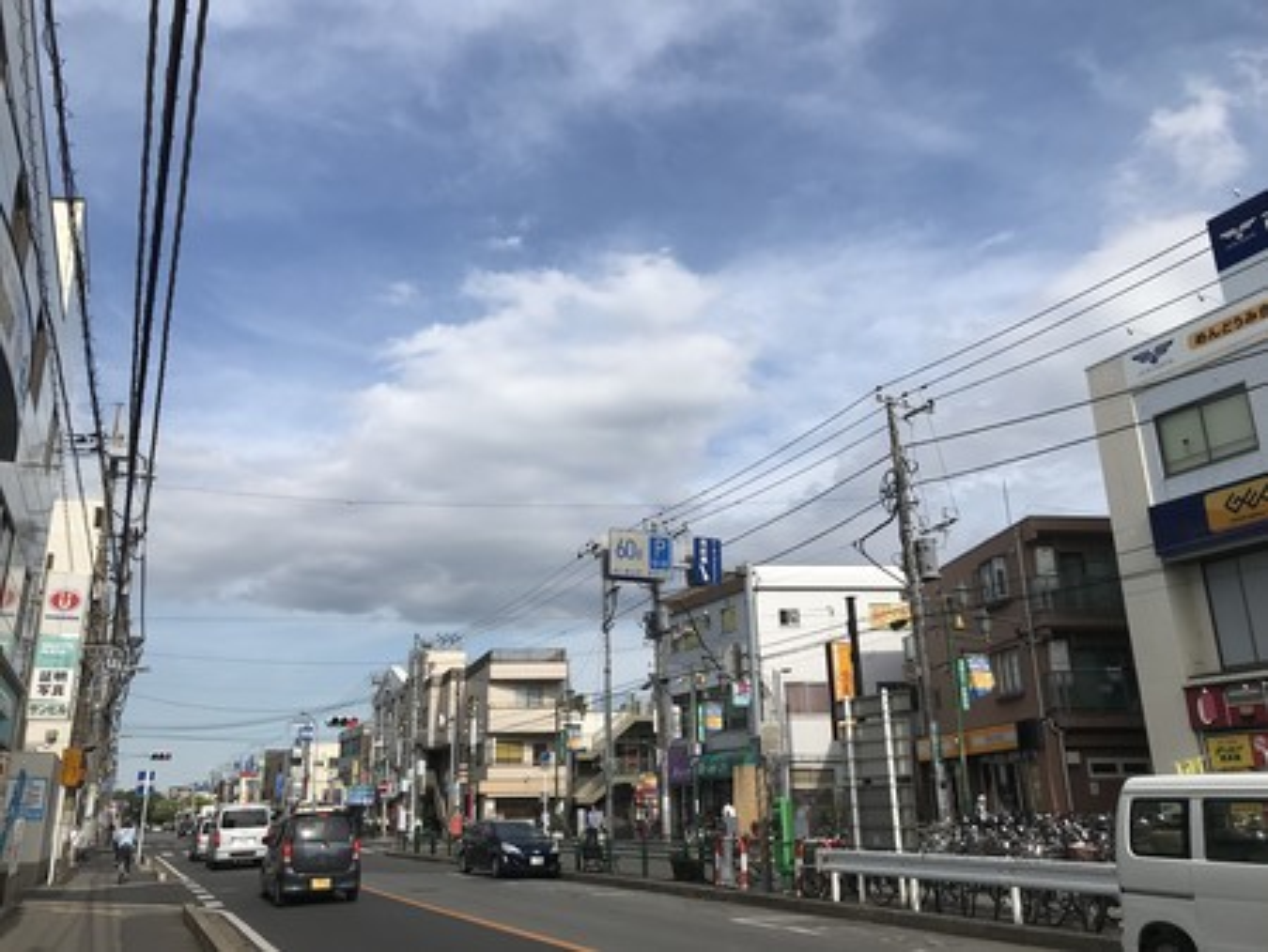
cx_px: 634
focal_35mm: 28
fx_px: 1026
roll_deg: +0.2
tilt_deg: +19.1
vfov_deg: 49.8
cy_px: 476
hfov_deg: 63.4
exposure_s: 1/2994
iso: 20
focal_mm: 3.99
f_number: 1.8
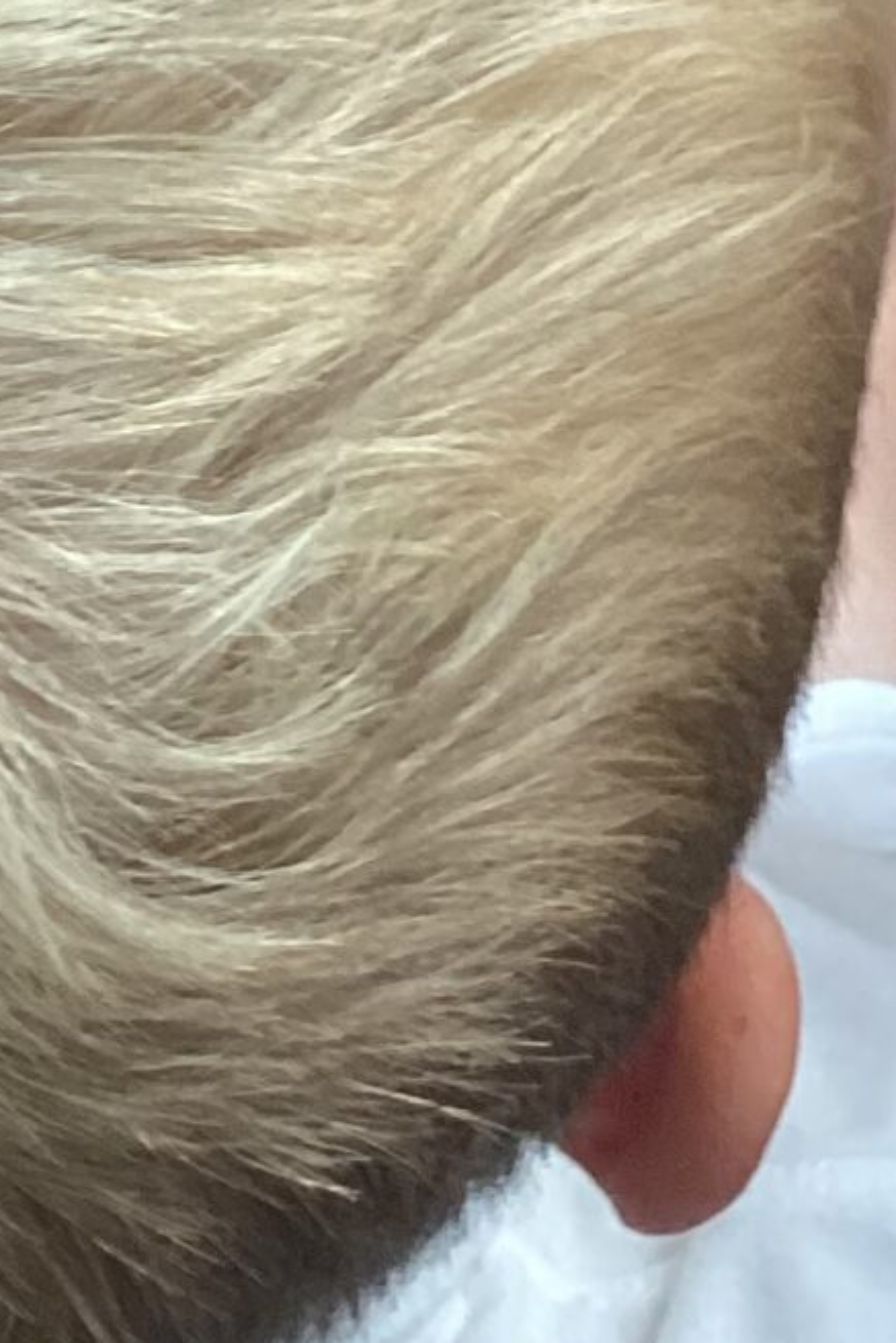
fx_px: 4701
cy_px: -502
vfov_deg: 15.3
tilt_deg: -55.2
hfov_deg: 10.3
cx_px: 1528
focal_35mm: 126
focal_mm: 3.3
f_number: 2.4
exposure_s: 1/50
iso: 125
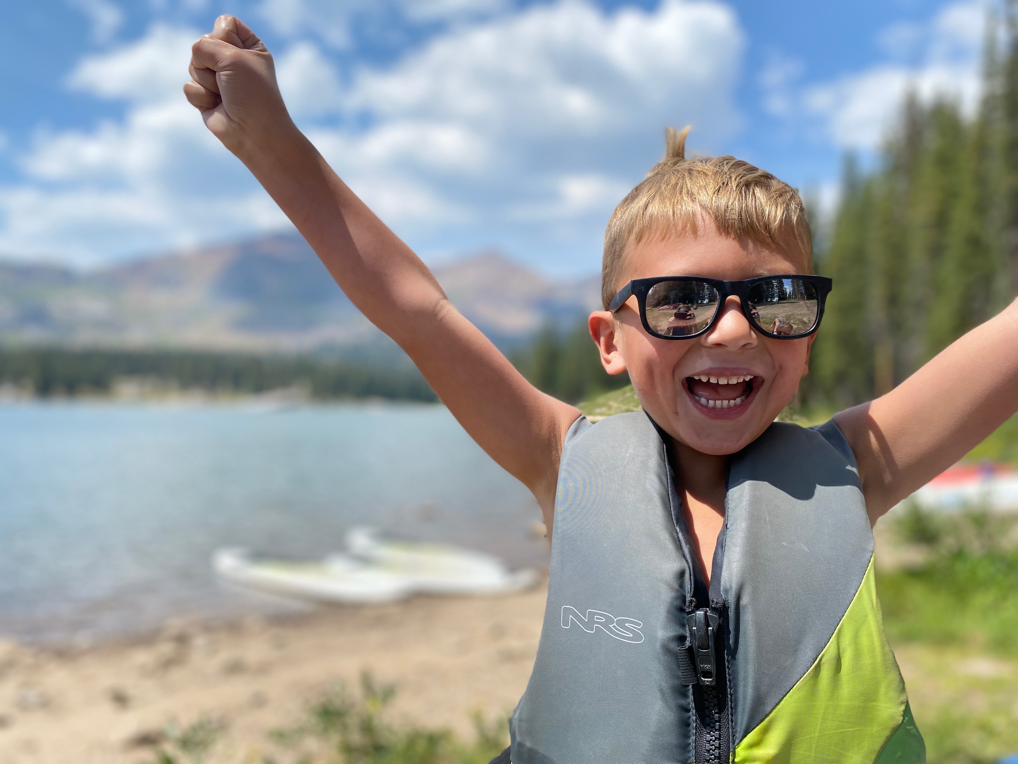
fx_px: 765
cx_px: 509
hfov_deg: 67.3
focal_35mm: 26
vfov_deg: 53.1
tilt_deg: +1.9
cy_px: 382
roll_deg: -1.3
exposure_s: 1/1678
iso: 32
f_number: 1.8
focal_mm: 4.25
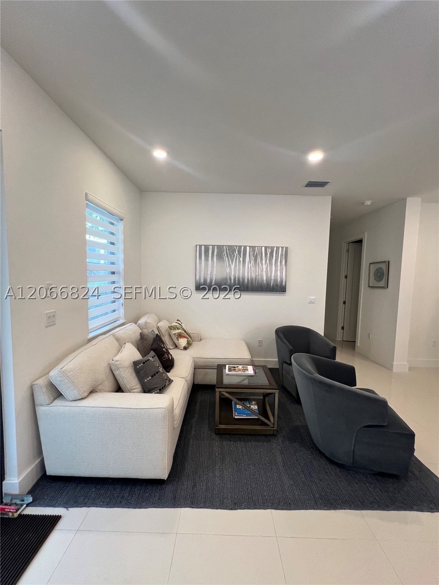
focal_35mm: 13
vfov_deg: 106.2
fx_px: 220
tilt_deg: -3.7
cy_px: 292
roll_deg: -0.6
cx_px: 220
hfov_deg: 89.9
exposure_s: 1/120
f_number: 1.8
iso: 200
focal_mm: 1.57
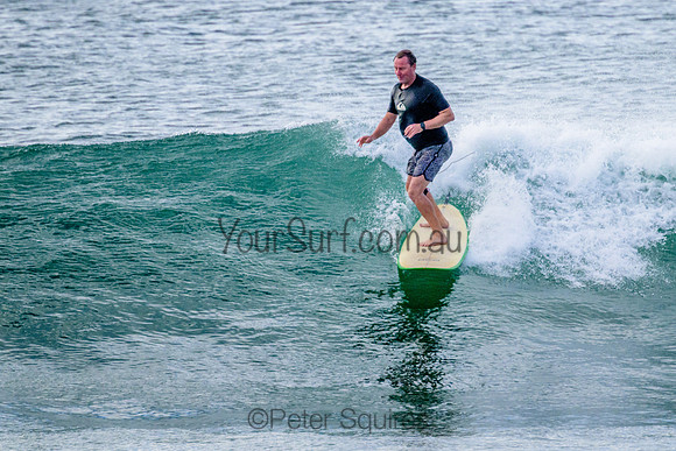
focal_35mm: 1095
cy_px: 199
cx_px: 410
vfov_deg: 1.3
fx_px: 20561
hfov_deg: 1.9
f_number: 11
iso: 1400
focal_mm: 800
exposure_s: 1/2000
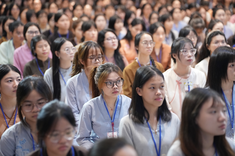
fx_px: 672
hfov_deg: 19.8
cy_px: 78
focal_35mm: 103
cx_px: 118
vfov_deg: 13.3
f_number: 2.8
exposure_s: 1/160
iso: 4000
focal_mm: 103
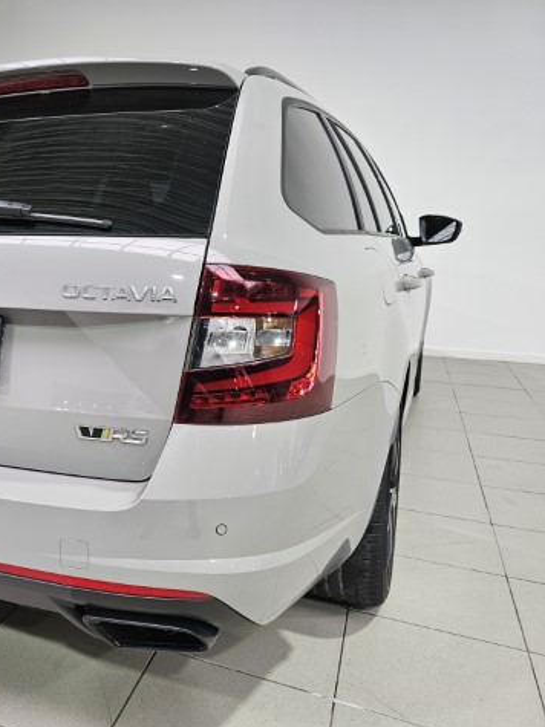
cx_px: 57
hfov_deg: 41.8
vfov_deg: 58.4
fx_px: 651
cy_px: 364
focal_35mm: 31
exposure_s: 1/100
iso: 100
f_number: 1.7
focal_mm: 6.3
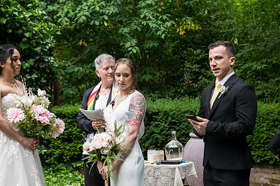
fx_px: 599
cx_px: 123
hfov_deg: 26.3
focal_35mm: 77
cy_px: 93
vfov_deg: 17.7
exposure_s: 1/400
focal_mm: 56
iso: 320
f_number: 3.5
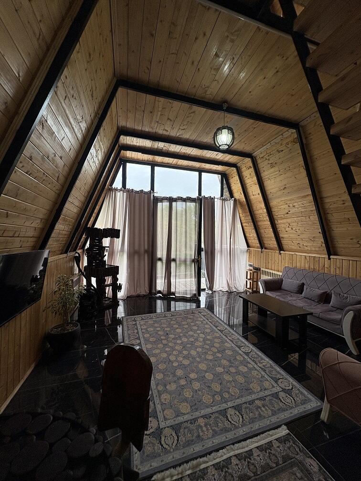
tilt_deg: +0.0
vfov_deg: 102.1
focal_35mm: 14
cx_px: 180
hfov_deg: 85.7
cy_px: 240
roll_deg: +0.5
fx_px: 195
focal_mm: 2.22
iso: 100
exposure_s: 1/132
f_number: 2.2
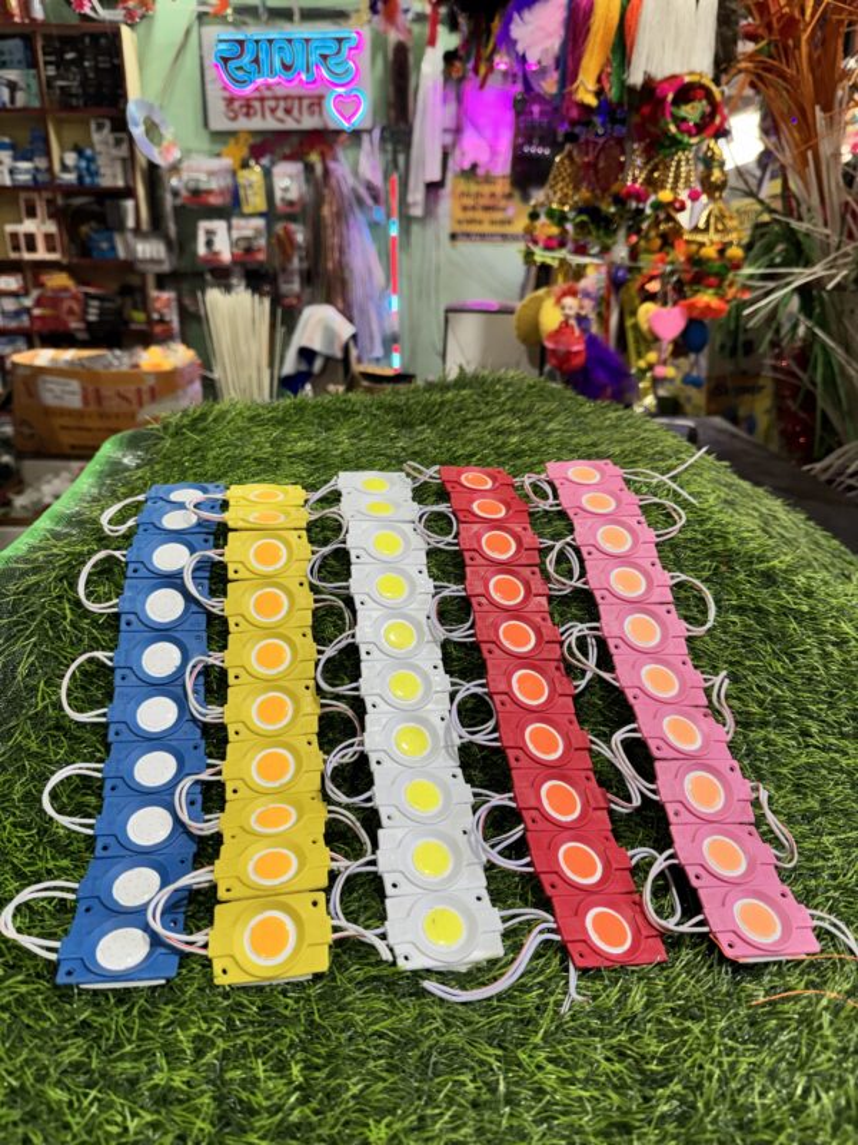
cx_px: 429
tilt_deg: -21.1
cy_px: 572
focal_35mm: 24
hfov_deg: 56.8
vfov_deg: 71.6
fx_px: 793
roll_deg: -1.2
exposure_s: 1/100
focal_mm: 6.76
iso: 100
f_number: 1.78
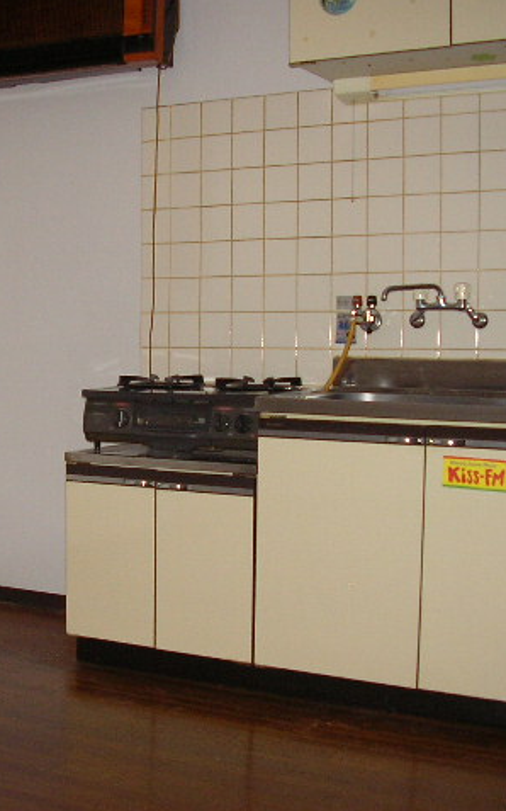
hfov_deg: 23.6
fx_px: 1192
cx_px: 104
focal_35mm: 54
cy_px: 405
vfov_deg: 37.5
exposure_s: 1/30
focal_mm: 5.8
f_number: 2.9
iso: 116
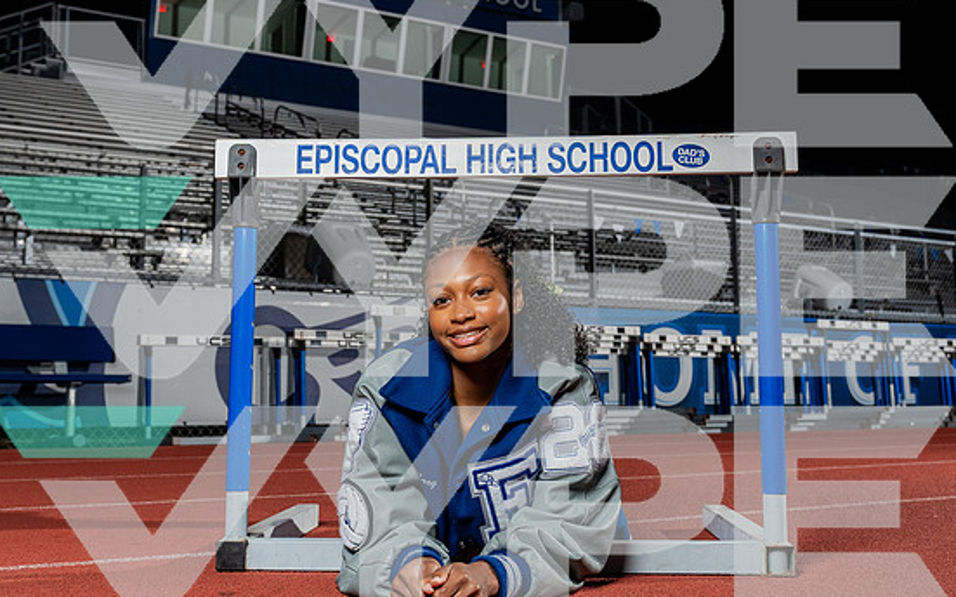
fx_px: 1146
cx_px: 454
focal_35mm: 44
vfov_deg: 29.1
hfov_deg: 45.3
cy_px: 246
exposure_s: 1/250
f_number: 5.6
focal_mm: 31
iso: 1250
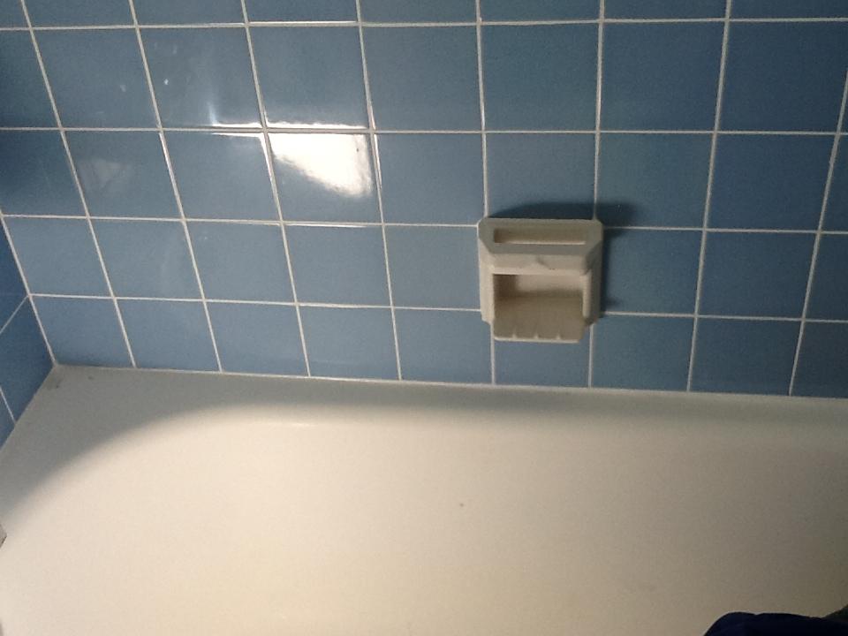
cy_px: 318
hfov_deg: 42.9
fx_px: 1078
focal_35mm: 44
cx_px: 424
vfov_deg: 32.9
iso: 50
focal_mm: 2.03
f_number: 2.4
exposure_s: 1/40
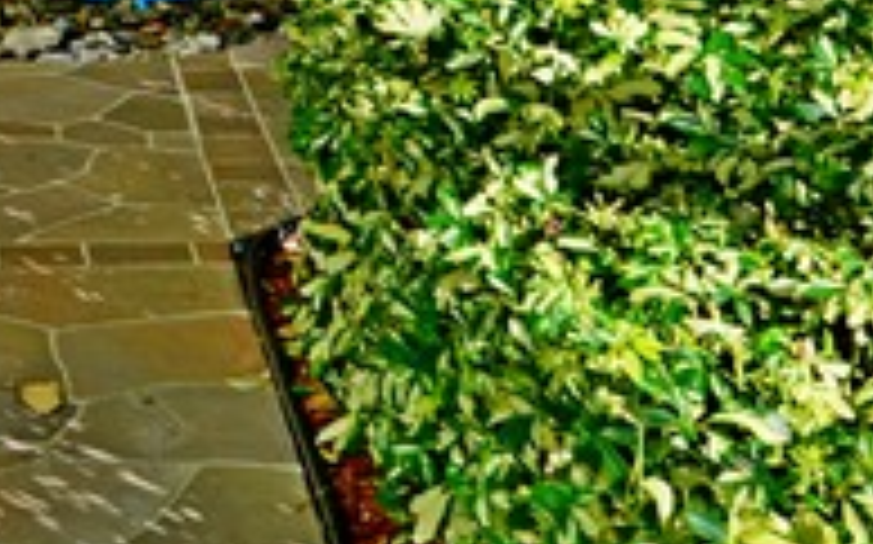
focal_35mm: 111
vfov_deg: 11.1
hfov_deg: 18.1
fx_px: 2639
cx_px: -68
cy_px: -369
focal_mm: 22
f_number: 6.3
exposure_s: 1/160
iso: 100
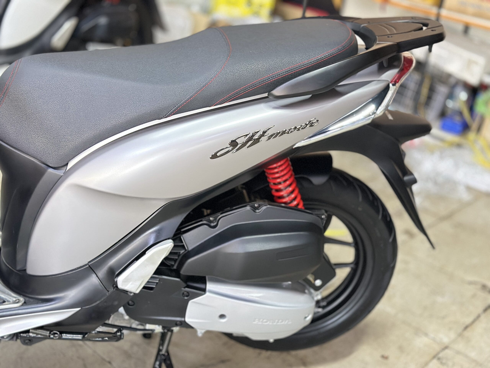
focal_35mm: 48
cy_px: 184
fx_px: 679
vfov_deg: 30.3
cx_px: 245
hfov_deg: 39.7
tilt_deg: -24.3
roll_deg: -9.0
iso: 1000
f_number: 1.78
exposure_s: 1/25
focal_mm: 6.86
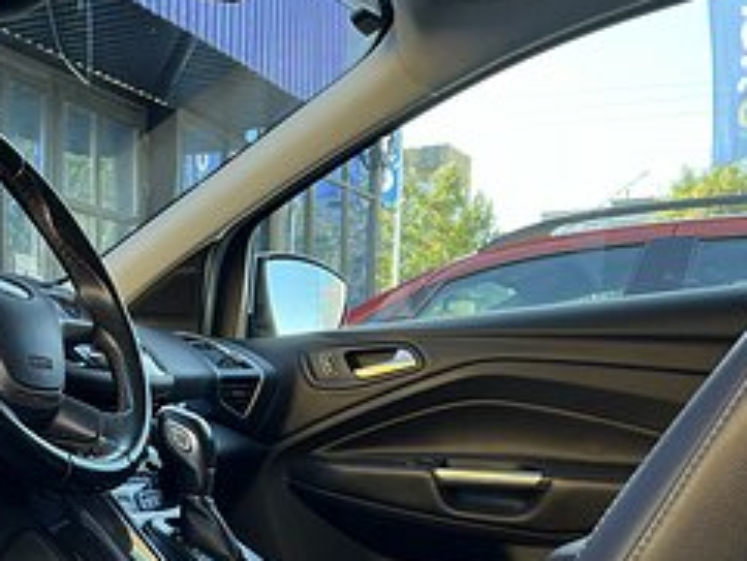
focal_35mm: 59
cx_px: 15
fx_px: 1274
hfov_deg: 30.6
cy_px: 518
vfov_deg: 24.1
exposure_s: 1/285
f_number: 1.5
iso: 40
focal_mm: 5.7
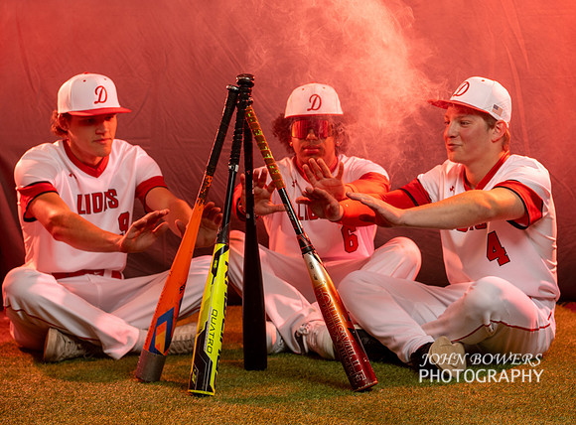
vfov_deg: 19.4
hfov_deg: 26.1
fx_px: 1242
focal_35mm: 75
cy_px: 212
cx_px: 319
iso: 320
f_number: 6.3
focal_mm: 62
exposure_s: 1/200
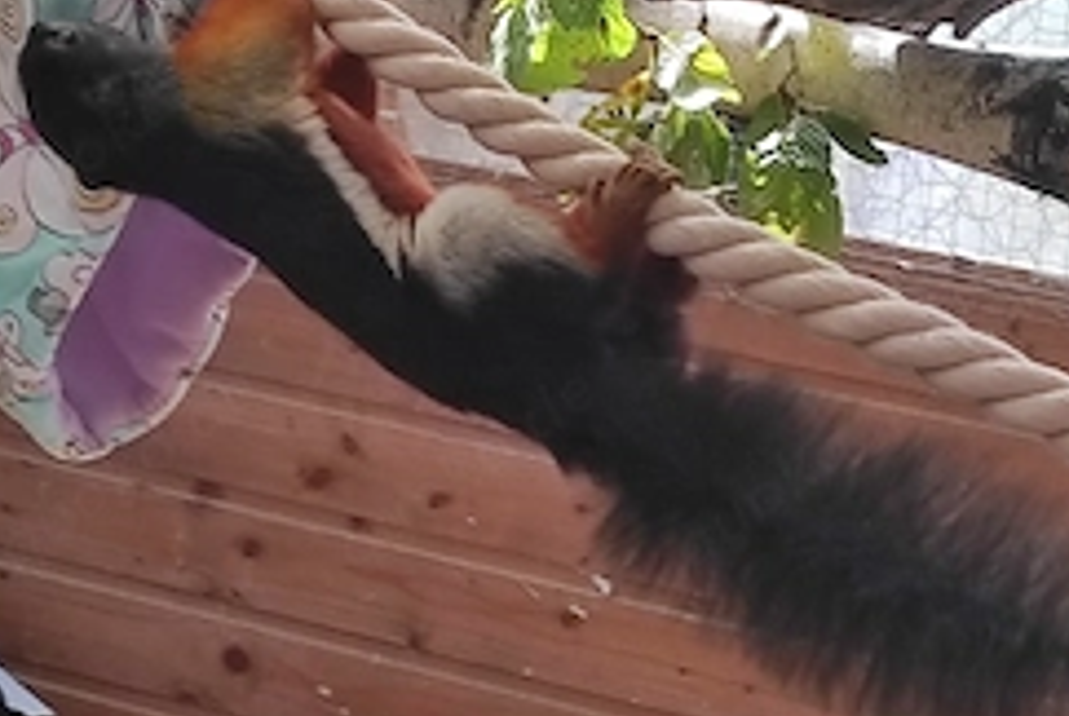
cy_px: 519
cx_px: 561
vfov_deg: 30.8
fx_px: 1278
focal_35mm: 43
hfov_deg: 45.4
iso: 152
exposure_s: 1/100
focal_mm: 5.43
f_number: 1.89
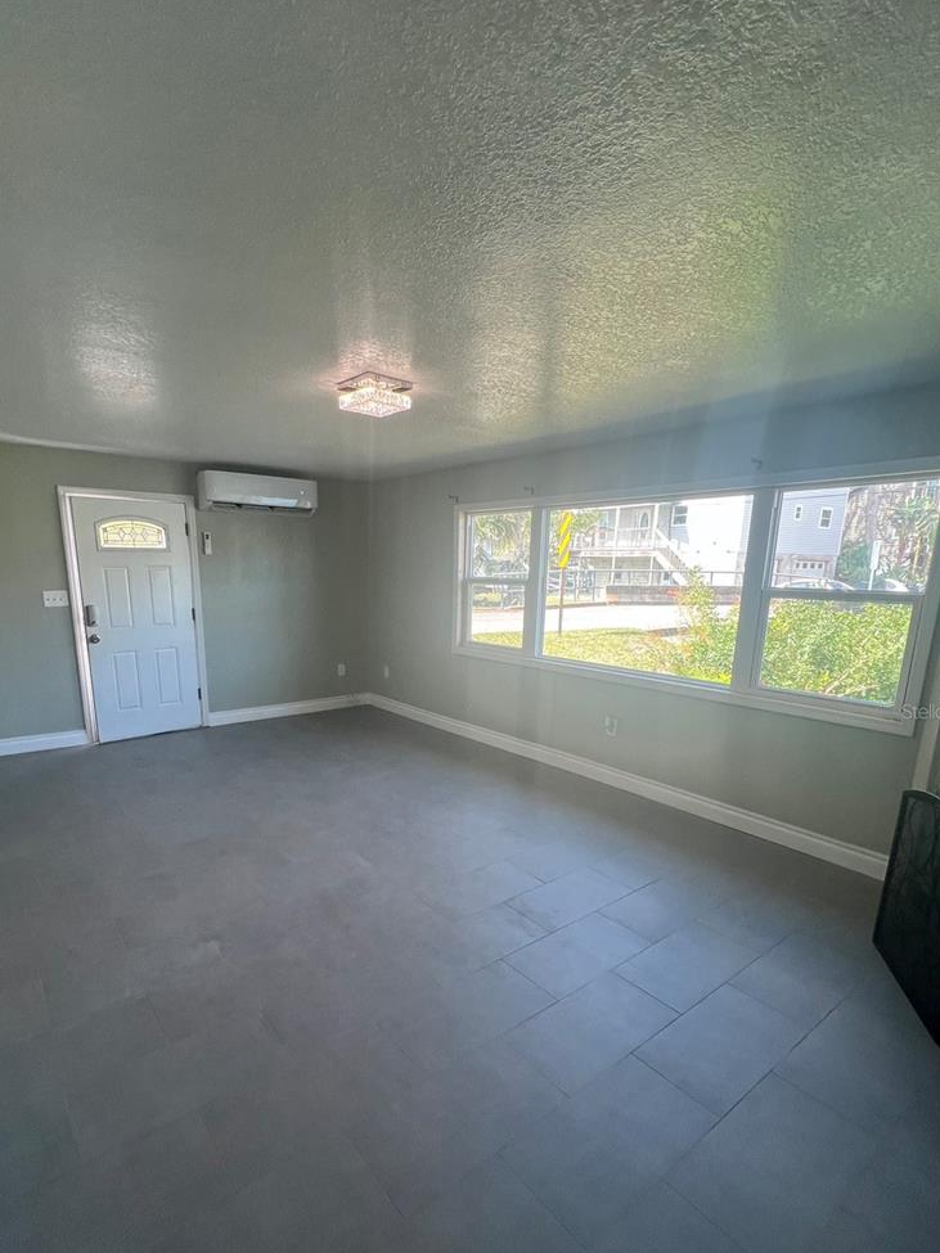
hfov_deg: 77.8
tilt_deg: -11.4
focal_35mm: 16
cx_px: 414
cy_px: 711
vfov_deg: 93.9
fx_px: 579
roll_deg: -1.3
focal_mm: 1.57
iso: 50
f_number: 1.8
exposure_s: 1/99
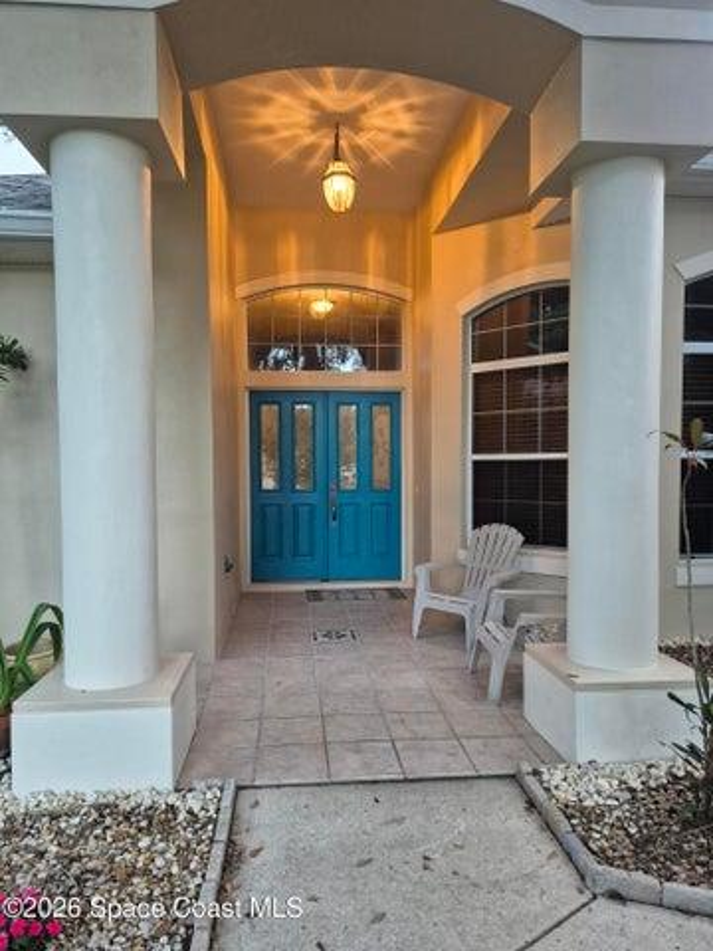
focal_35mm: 23
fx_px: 632
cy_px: 476
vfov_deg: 73.9
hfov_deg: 58.9
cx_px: 356
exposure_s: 1/120
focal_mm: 5.4
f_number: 1.8
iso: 1000
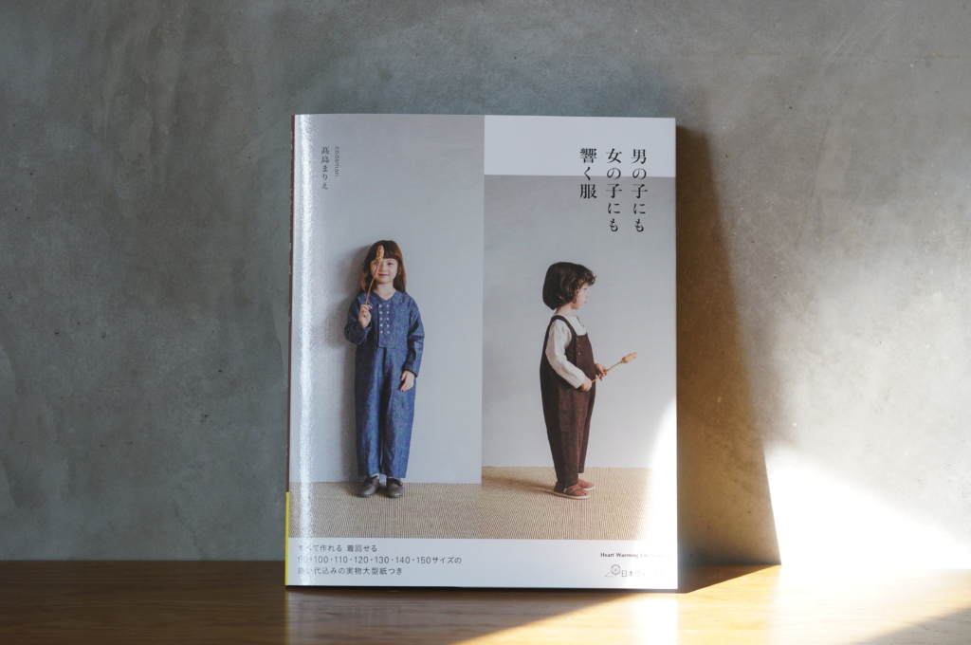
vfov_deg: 15.1
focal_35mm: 90
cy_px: 322
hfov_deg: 22.6
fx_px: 2424
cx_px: 486
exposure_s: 1/100
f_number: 4
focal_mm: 60
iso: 400
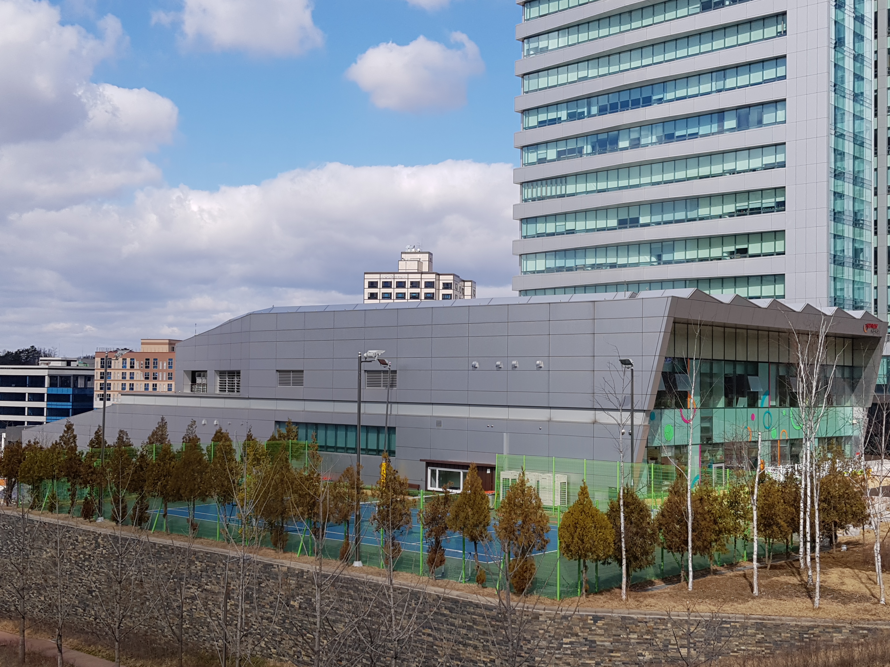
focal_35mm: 26
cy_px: 334
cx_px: 445
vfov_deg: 53.1
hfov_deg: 67.3
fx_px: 668
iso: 40
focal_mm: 4.3
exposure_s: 1/2560
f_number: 1.7
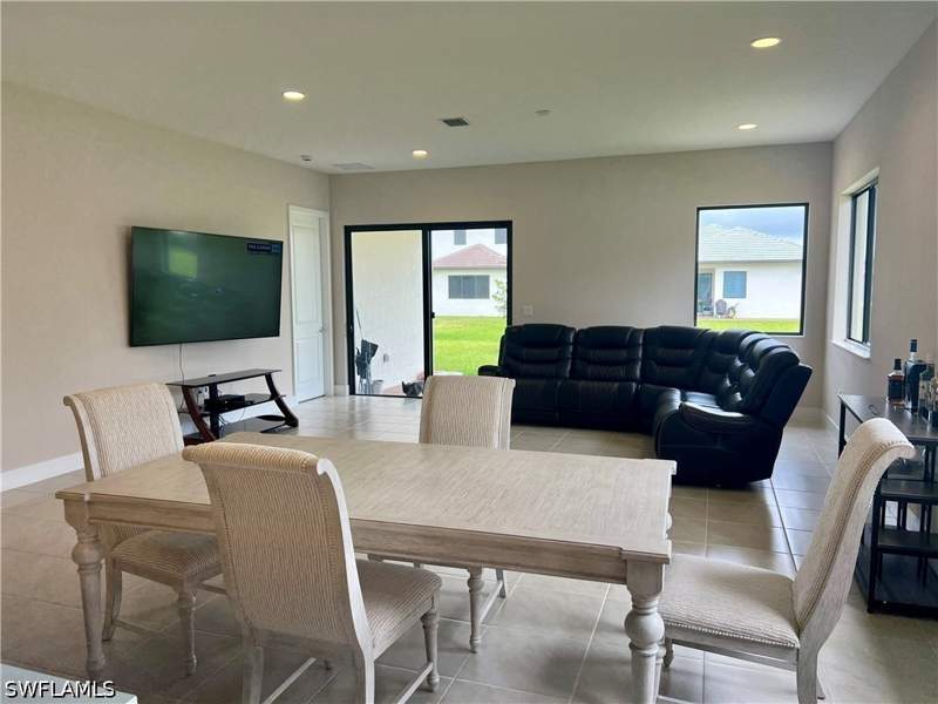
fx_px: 705
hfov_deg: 67.3
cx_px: 469
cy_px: 352
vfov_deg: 53.1
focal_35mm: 26
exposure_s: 1/158
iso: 50
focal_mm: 5.7
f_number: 1.5
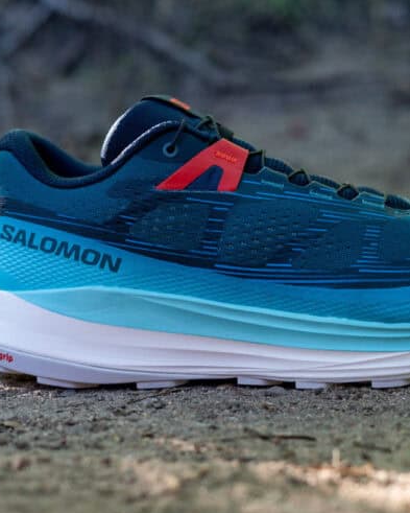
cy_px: 258
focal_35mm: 71
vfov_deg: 26.8
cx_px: 271
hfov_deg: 21.5
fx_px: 1077
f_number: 3.5
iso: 1600
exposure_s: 1/160
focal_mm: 50
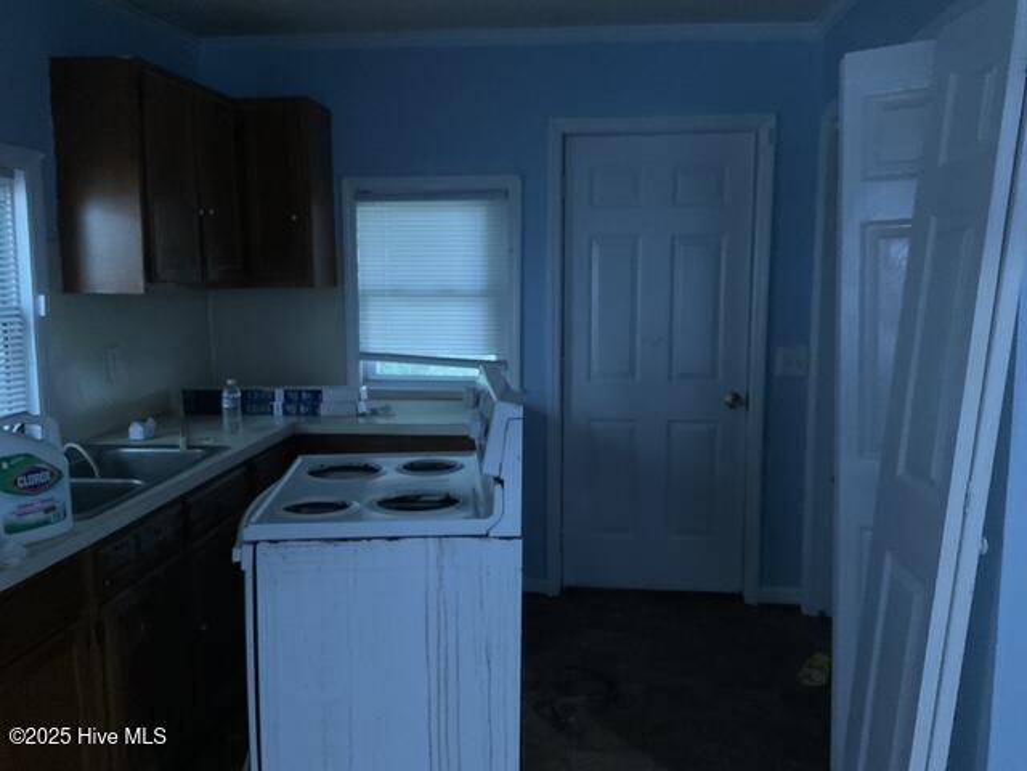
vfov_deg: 48.2
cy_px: 386
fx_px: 860
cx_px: 514
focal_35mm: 29
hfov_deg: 61.7
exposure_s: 1/40
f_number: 1.8
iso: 200
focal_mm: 3
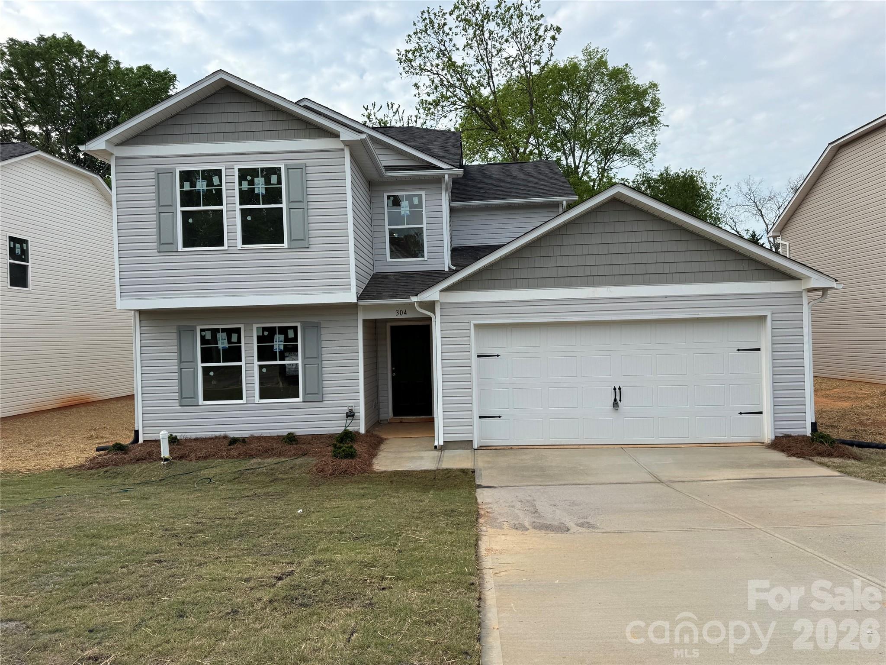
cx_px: 443
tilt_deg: +2.4
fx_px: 614
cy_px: 332
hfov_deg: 71.6
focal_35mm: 24
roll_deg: +1.9
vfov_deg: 56.8
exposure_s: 1/1767
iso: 80
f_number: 1.78
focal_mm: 6.76
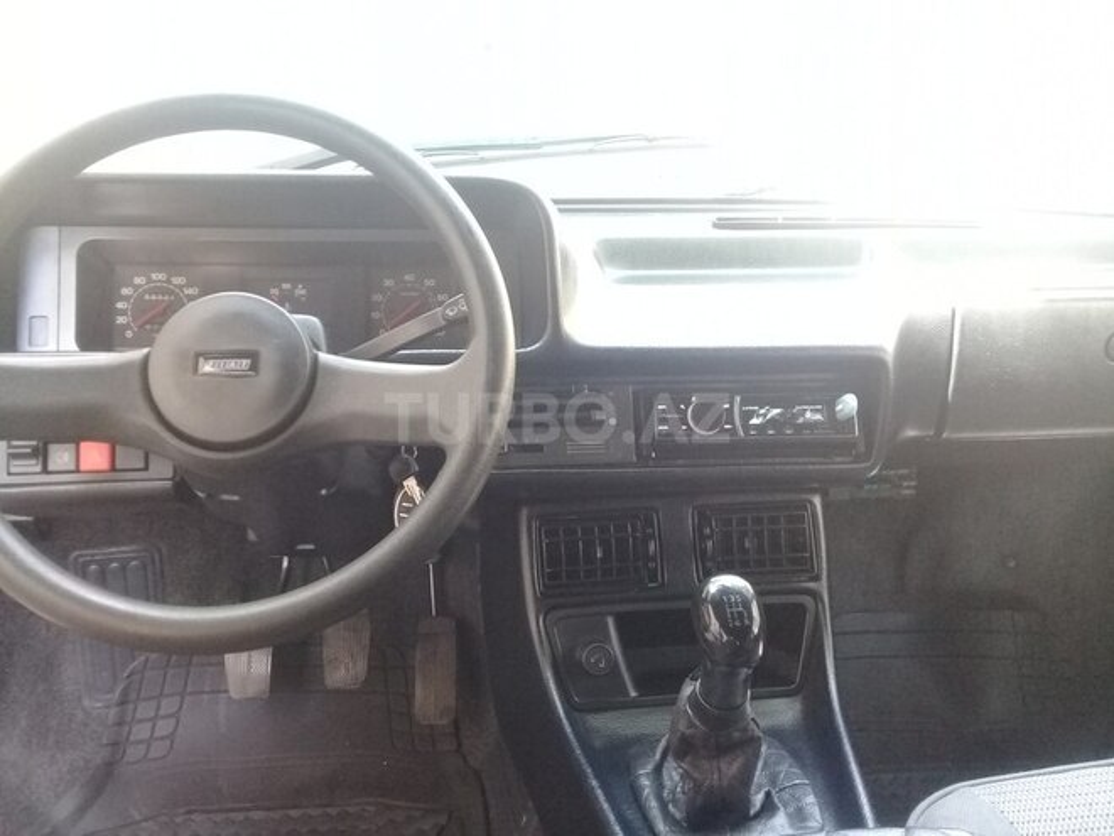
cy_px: 418
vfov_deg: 45.4
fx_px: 998
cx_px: 557
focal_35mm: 31
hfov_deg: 58.4
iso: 200
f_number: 2.2
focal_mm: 3.3
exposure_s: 1/17
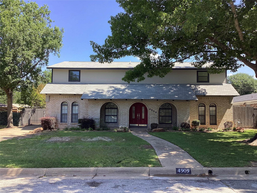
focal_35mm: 31
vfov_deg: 45.4
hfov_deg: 58.4
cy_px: 96
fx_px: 230
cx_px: 128
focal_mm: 3.3
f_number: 2.4
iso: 25
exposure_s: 1/330
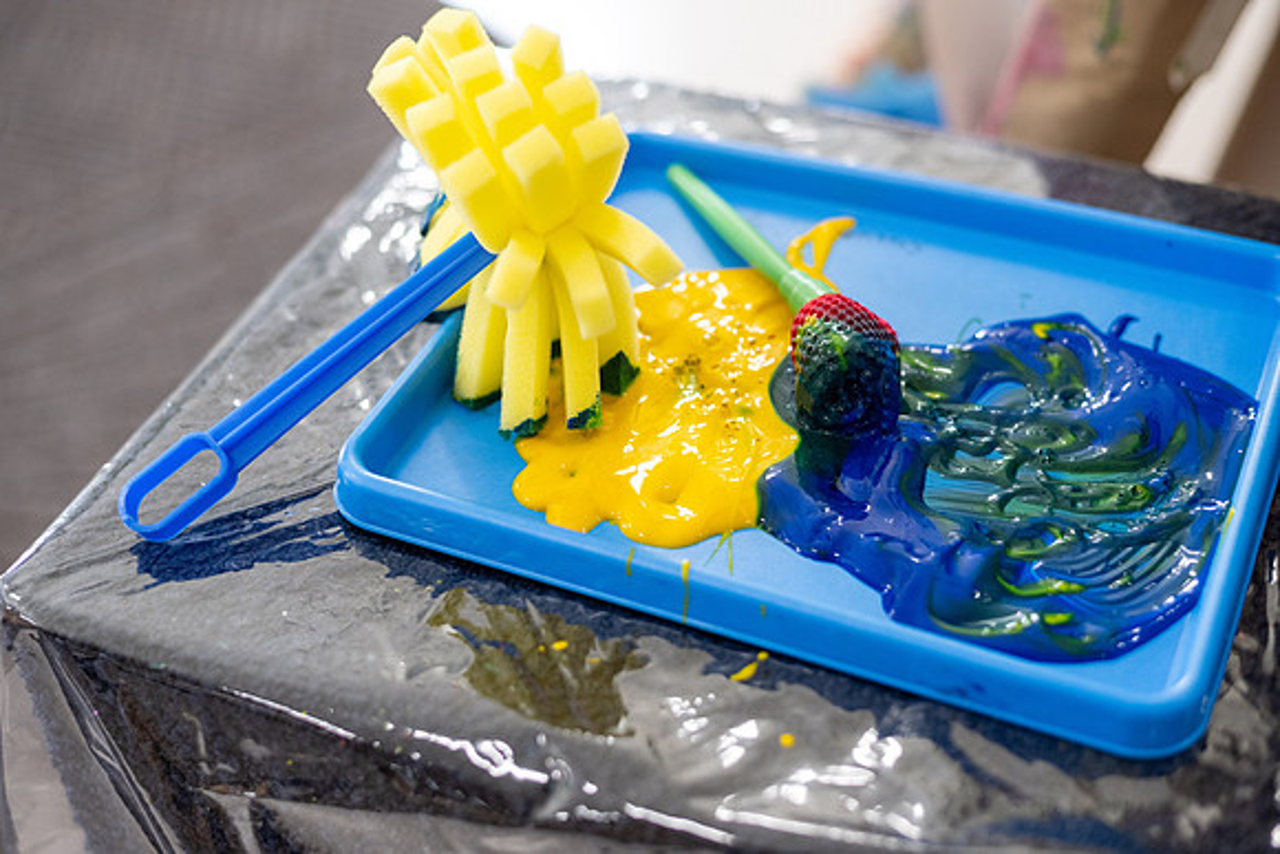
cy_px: 427
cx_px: 640
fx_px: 1778
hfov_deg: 39.6
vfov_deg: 27.0
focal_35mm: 50
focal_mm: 50
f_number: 2.8
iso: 1600
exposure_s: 1/320
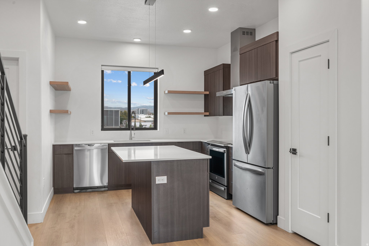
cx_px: 184
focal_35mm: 30
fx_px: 308
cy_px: 123
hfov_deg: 61.9
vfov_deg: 43.6
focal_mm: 30
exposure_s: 1/3
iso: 500
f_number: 8
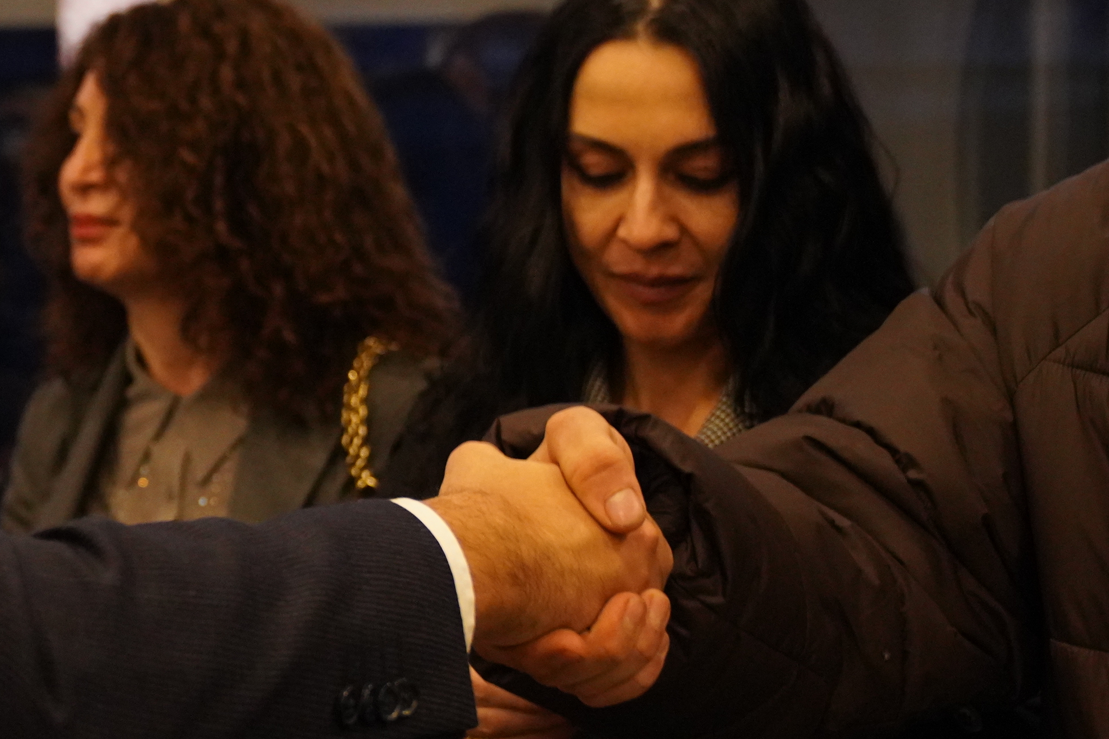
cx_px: 82
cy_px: 454
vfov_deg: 14.7
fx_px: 2864
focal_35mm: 93
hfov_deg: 21.4
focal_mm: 29
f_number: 2.8
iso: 2500
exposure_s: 1/400
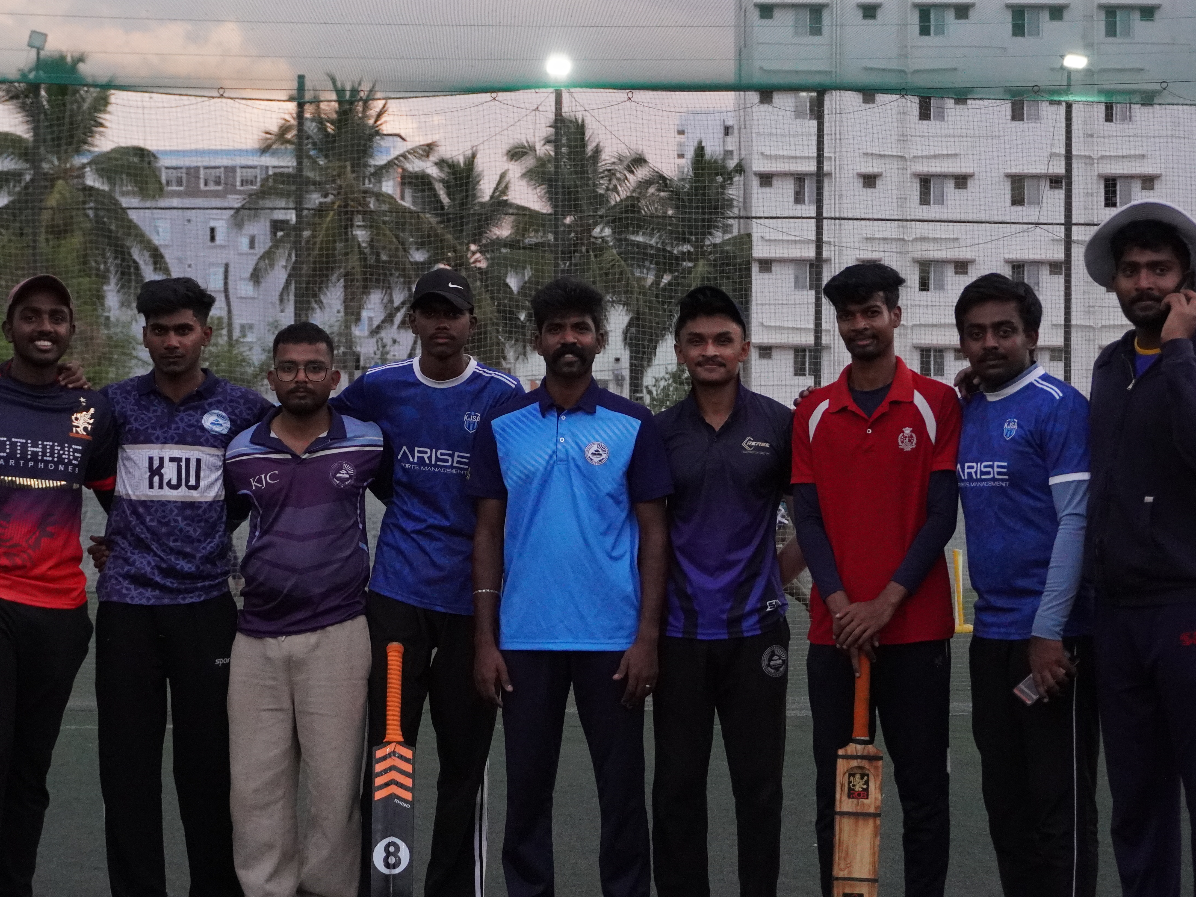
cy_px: 400
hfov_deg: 23.5
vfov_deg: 17.8
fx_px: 2868
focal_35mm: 83
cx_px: 528
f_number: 5.6
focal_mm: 42
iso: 4000
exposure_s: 1/640
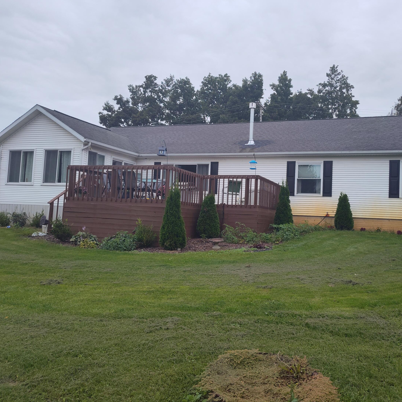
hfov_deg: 56.9
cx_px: 240
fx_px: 368
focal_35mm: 28
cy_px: 195
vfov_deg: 57.3
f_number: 1.8
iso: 100
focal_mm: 5.56
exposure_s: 1/823
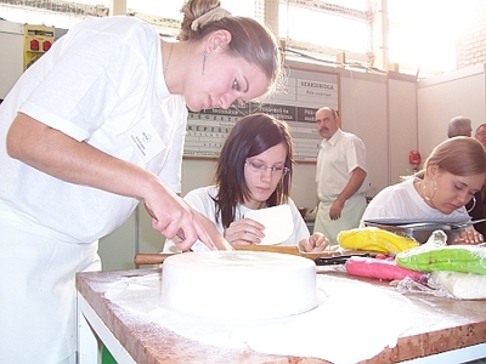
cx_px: 243
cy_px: 182
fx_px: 477
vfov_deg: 41.8
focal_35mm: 34
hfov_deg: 54.0
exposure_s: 1/90
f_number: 2.7
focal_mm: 5.6
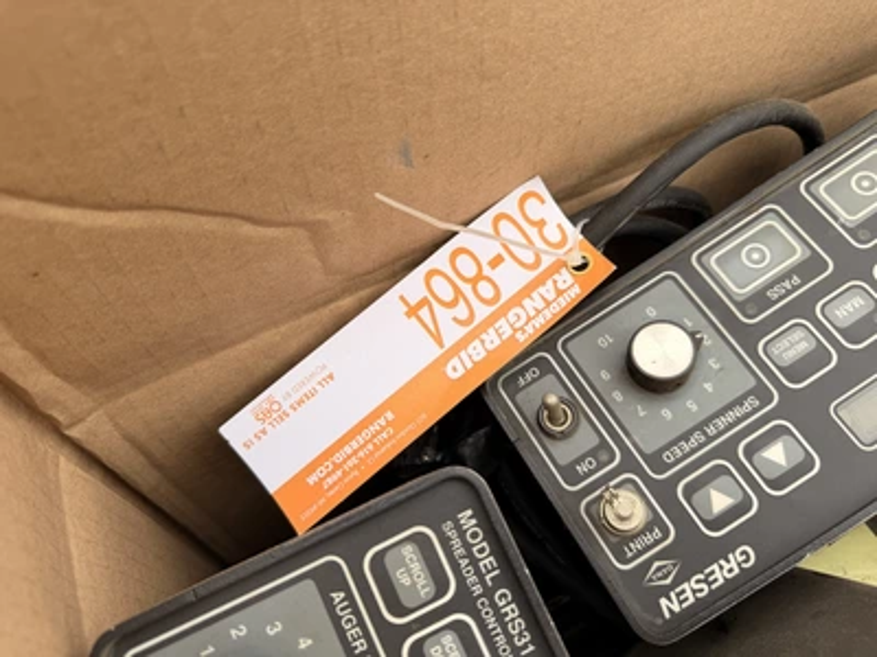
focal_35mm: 24
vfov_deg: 56.8
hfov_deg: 71.6
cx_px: 438
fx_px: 608
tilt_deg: -54.7
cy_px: 328
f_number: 1.78
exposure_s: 1/593
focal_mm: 6.76
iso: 80
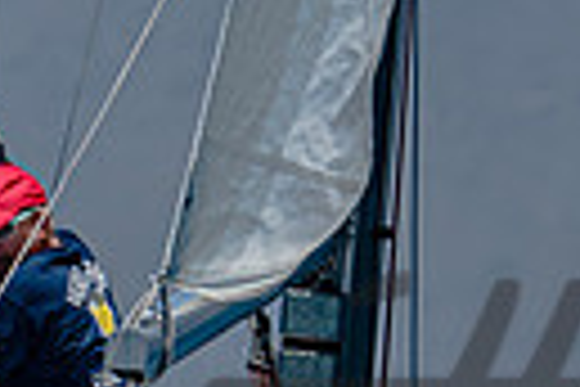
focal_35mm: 2061
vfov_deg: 0.7
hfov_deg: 1.0
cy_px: 453
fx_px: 33202
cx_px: -123
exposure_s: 1/1600
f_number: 5.6
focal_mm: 290
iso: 200
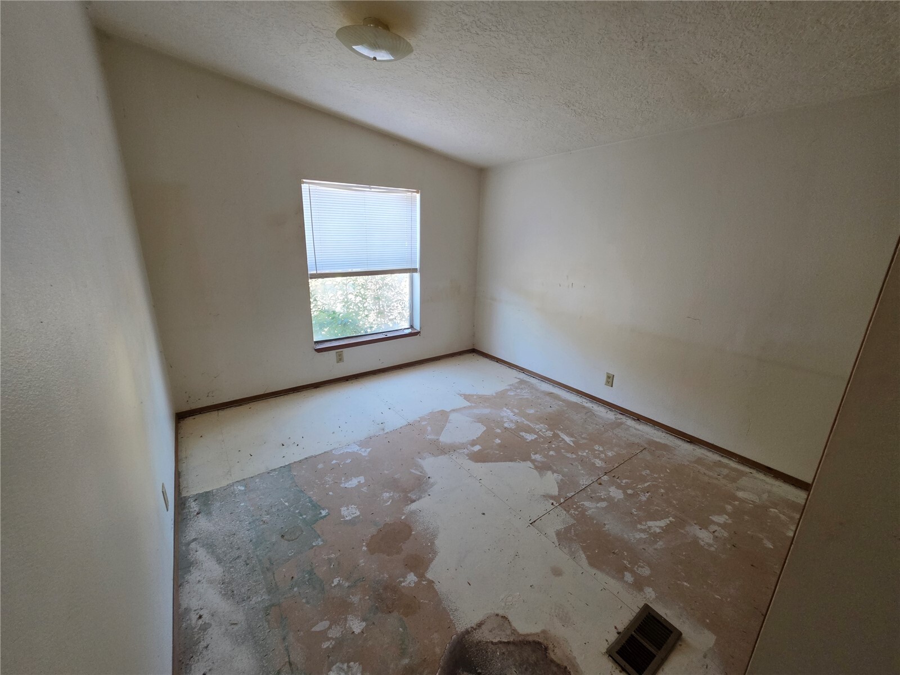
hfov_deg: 106.2
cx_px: 450
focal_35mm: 13
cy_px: 338
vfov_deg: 89.9
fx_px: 338
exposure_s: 1/60
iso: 250
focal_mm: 2.2
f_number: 1.9
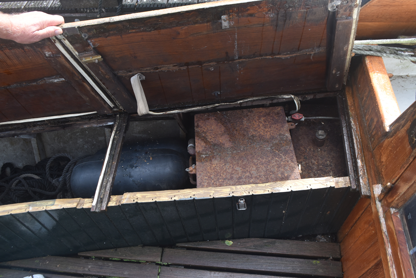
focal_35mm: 30
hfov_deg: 61.9
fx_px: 347
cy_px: 139
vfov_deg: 43.7
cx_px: 208
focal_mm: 20
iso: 400
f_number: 7.1
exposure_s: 1/200
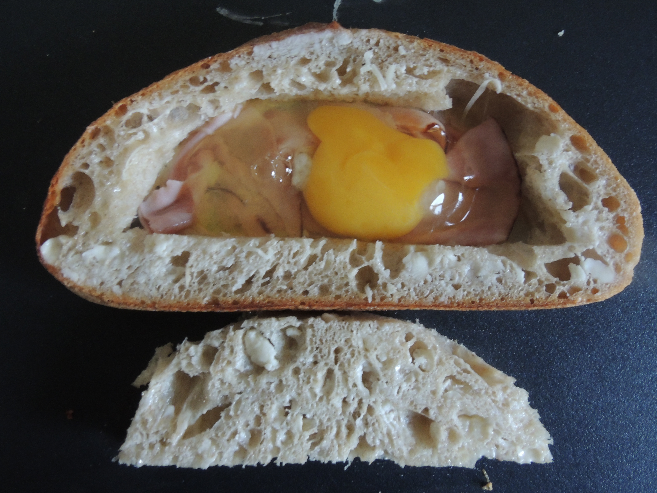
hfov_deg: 55.4
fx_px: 626
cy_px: 246
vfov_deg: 42.9
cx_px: 328
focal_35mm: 33
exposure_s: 1/13
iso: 500
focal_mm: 5.8
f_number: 7.1
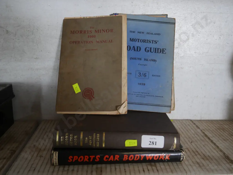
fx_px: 215
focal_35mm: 32
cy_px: 88
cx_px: 116
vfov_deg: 44.2
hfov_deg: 56.8
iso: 800
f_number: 3.6
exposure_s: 1/60
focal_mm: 16
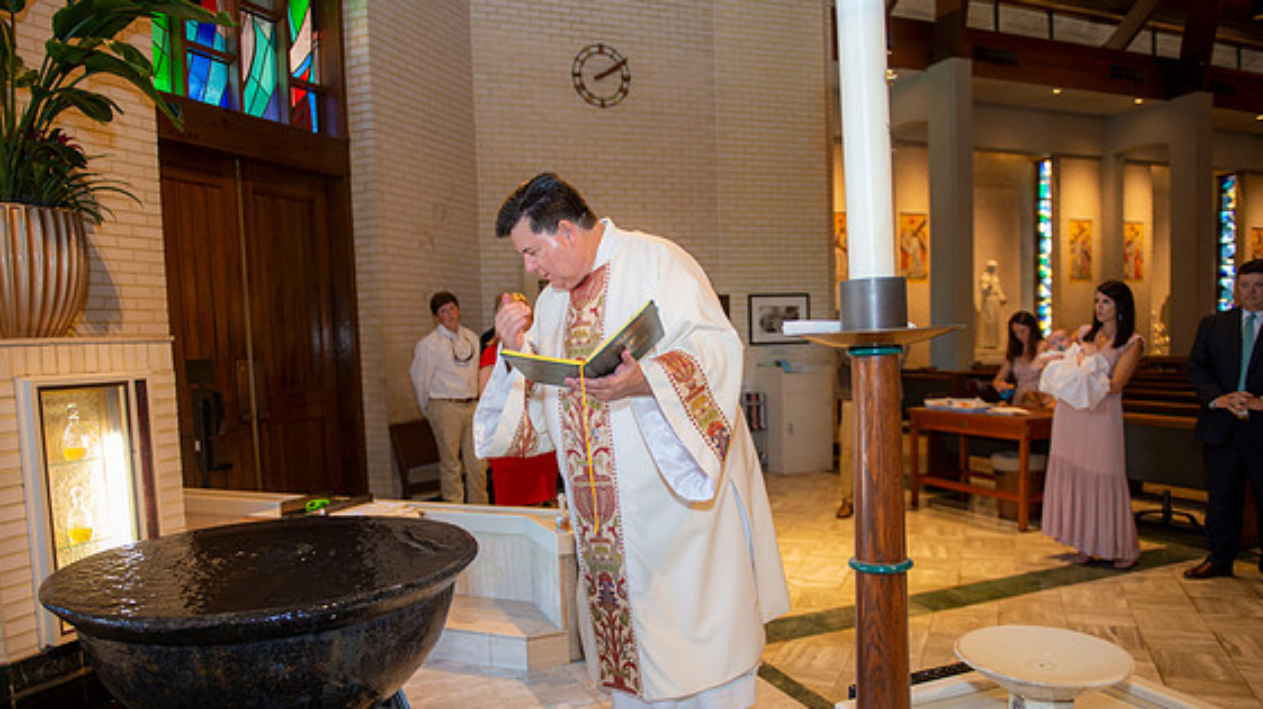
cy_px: 412
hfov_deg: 71.9
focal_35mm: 26
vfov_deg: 44.2
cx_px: 626
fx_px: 870
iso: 560
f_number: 2.8
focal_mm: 24
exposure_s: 1/100
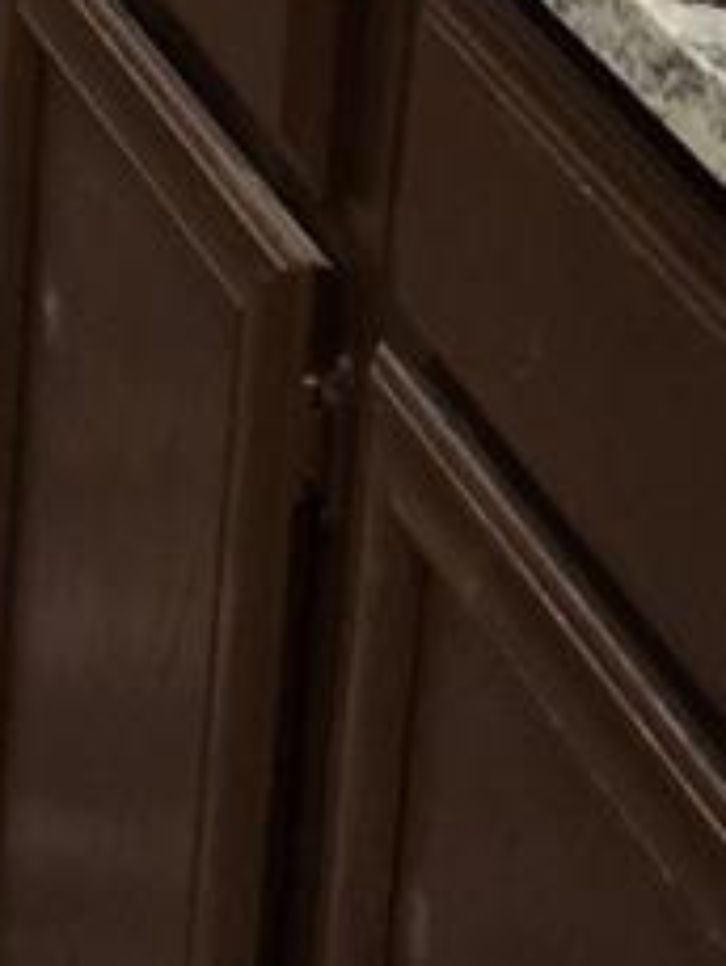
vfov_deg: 11.5
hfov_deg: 8.4
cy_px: -1000
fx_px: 4302
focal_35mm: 154
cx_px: -1334
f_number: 1.8
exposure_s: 1/120
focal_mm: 5.4
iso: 320
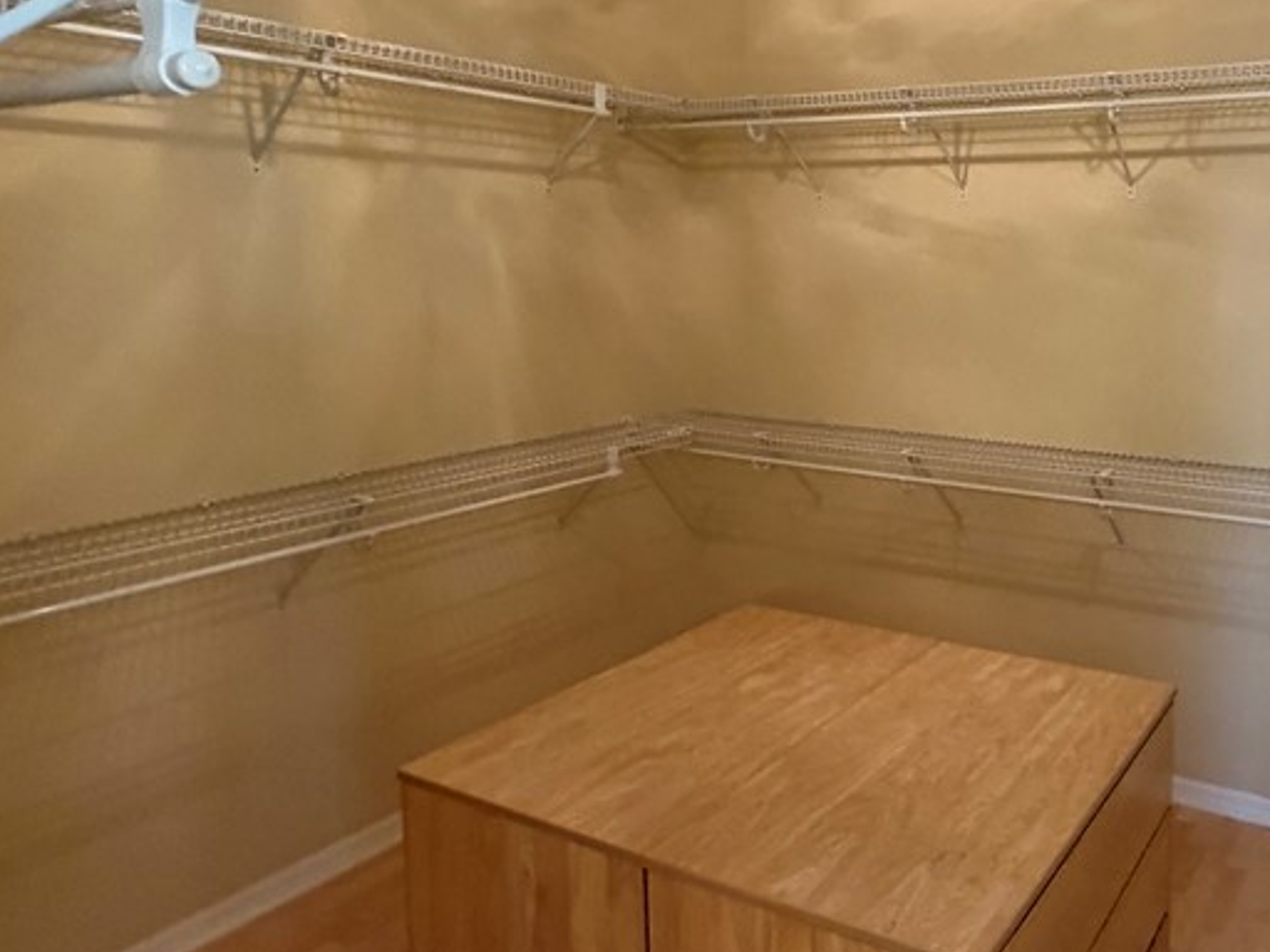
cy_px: 352
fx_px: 1027
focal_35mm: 28
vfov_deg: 49.2
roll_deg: -0.1
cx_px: 1010
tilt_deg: -5.5
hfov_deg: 58.7
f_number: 2.2
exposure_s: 1/60
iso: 640
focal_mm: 2.22
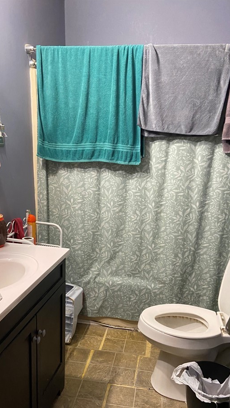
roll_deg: -0.1
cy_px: 230
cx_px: 121
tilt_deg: -13.1
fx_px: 347
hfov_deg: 36.7
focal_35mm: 32
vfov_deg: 60.8
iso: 400
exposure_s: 1/40
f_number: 1.8
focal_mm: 4.25
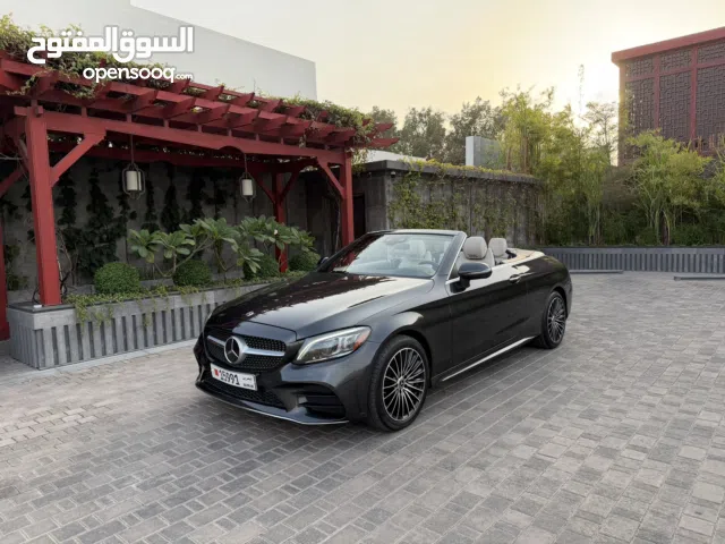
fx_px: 503
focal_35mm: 24
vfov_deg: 56.8
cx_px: 362
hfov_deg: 71.6
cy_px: 272
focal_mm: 6.76
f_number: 1.78
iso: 100
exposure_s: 1/757
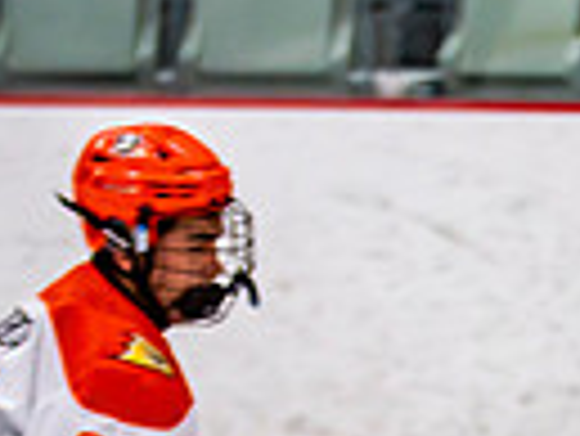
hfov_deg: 2.9
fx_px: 11488
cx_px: 1308
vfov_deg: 2.2
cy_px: 847
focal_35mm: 685
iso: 640
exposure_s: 1/640
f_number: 2.8
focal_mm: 123
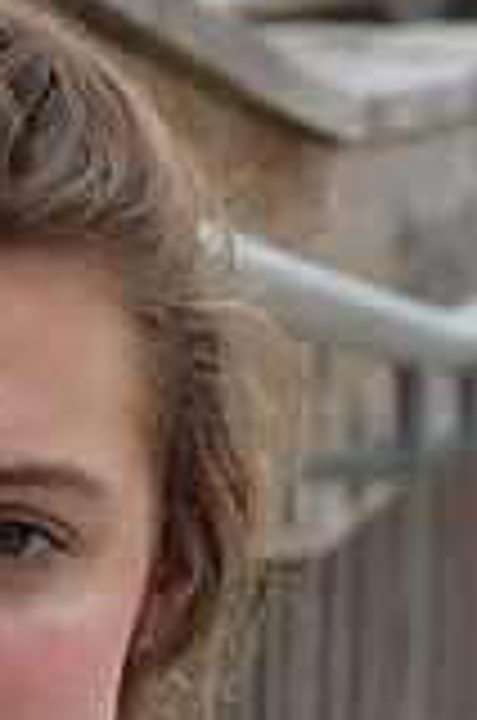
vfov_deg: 6.8
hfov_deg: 4.6
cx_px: 128
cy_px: 1179
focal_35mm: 300
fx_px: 5984
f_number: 8
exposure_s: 1/250
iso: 250
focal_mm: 55
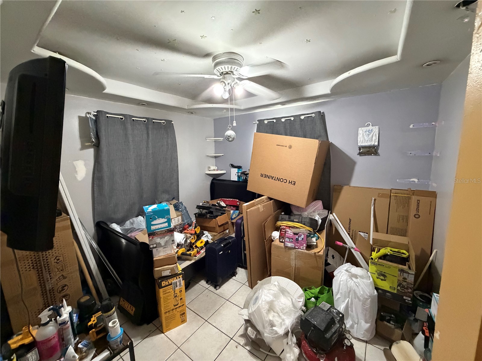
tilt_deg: -9.9
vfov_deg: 85.7
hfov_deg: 102.1
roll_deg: +1.4
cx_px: 241
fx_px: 195
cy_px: 180
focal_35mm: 14
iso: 1000
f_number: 2.2
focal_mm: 2.22
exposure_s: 1/60
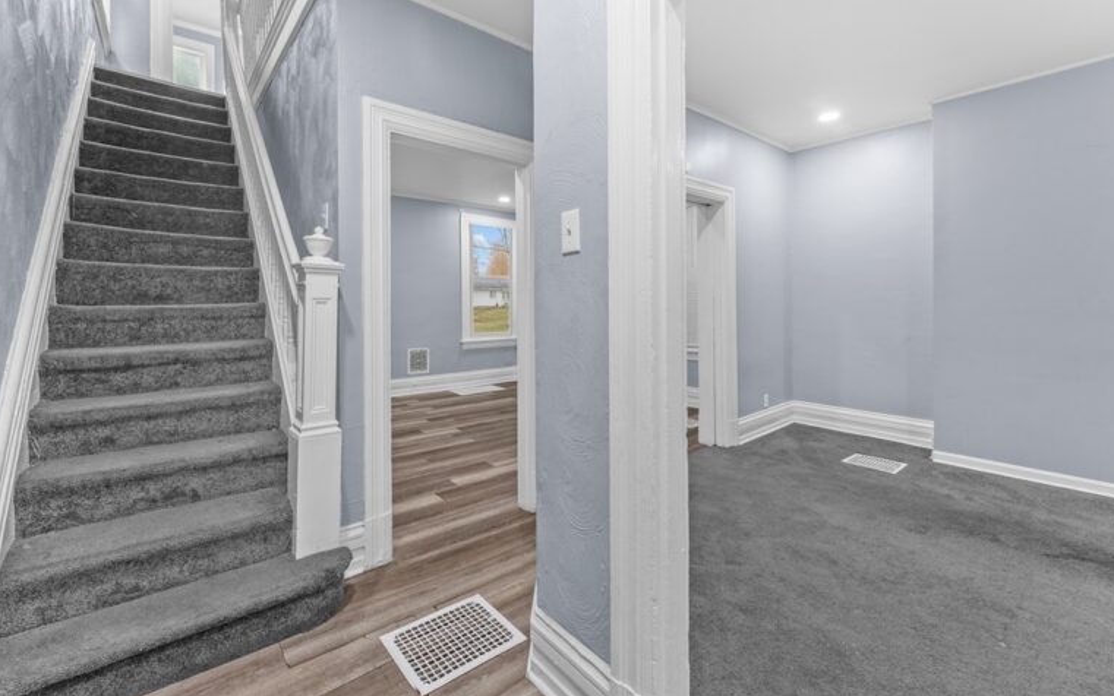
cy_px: 318
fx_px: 456
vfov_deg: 74.7
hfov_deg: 101.4
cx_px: 571
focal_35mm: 15
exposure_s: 1/2.5
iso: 1600
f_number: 7.1
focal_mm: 14
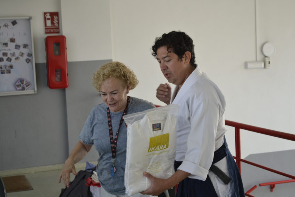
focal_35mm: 72
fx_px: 590
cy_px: 98
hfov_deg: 28.1
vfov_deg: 18.9
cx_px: 148
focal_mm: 48
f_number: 5.6
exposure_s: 1/125
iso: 320
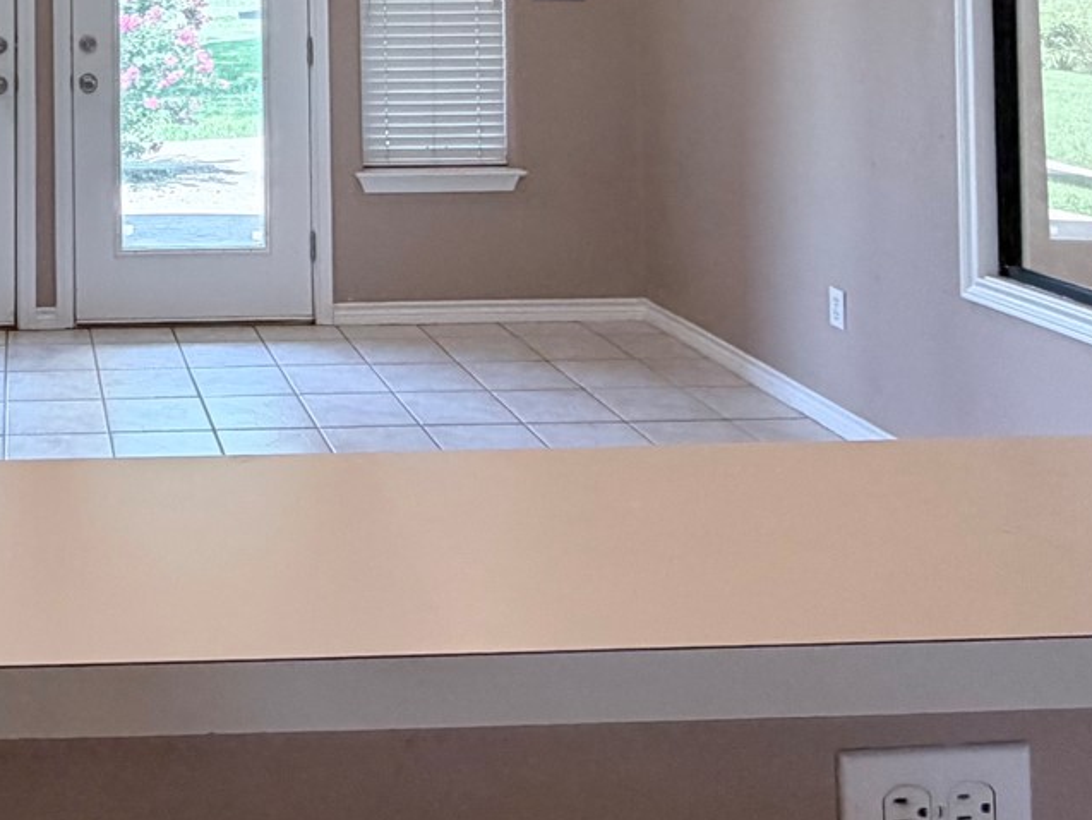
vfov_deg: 28.9
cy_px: -96
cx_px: 74
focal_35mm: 45
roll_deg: +0.6
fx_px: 1420
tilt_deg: +1.9
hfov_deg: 38.6
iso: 200
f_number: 2.2
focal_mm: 2.22
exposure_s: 1/120
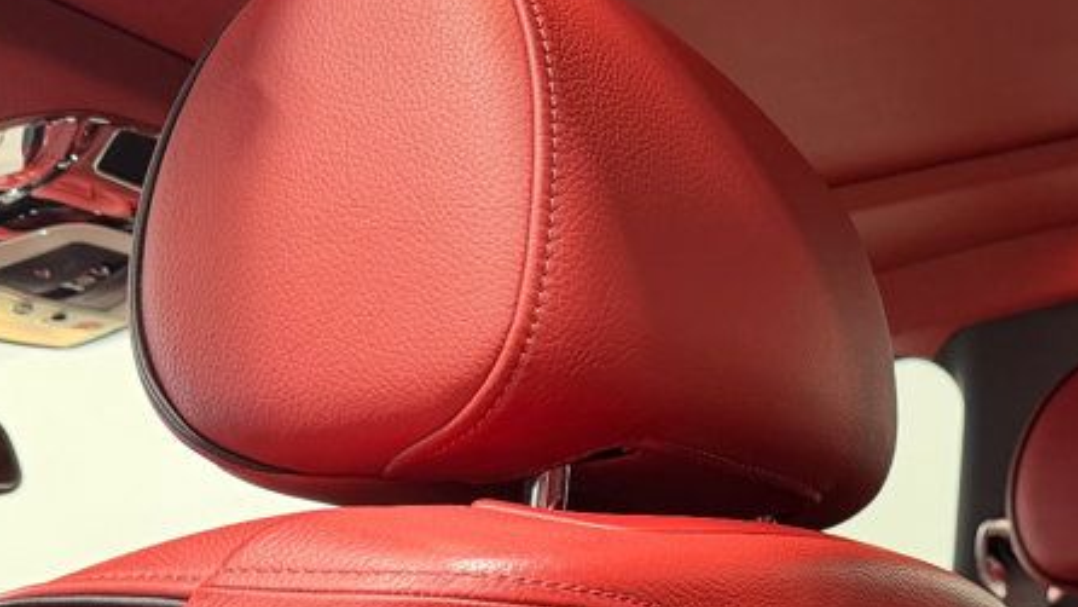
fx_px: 1715
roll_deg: +6.3
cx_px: 1013
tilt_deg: -0.5
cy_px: 813
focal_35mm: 60
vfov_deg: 18.5
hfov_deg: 32.7
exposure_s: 1/60
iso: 250
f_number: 1.78
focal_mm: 6.76
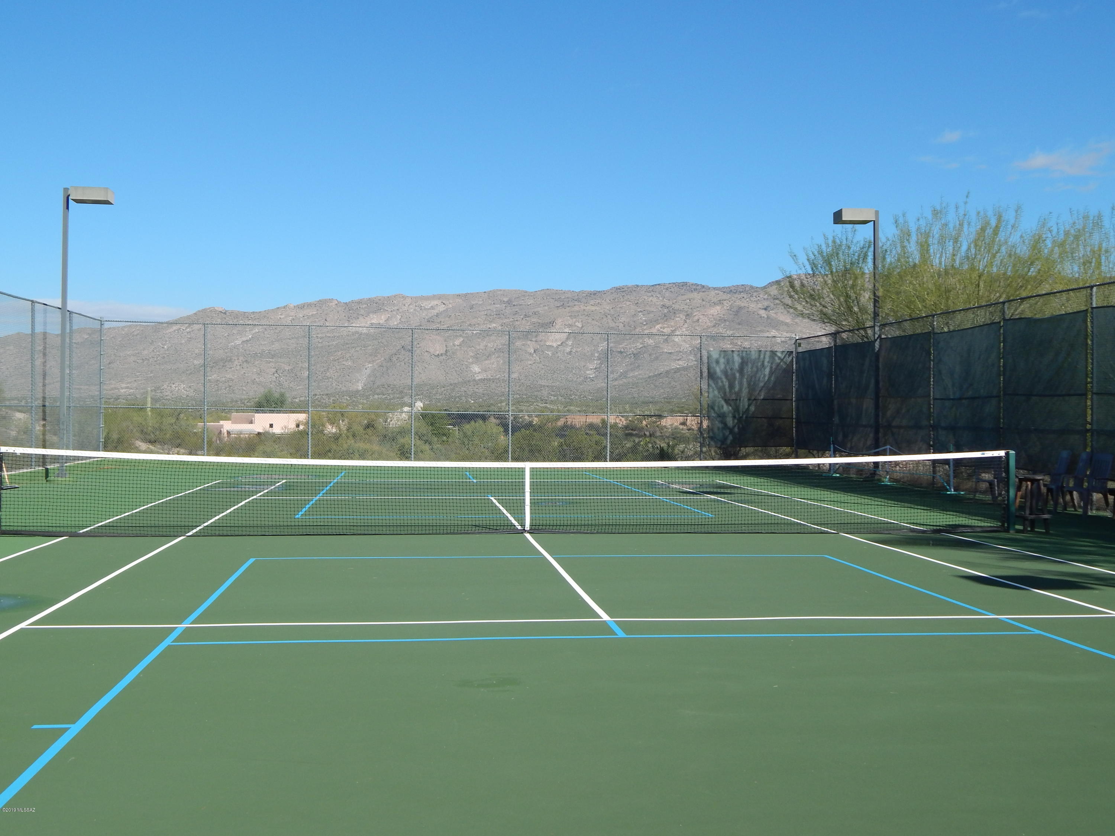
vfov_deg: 37.7
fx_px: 1224
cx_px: 558
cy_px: 418
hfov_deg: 49.0
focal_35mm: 38
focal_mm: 6.8
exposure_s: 1/500
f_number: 6.9
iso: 125
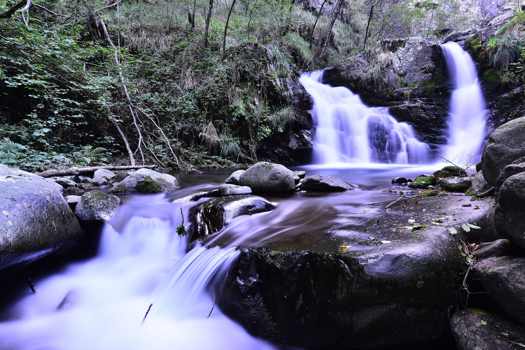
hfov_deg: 78.6
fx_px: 321
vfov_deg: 57.3
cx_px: 262
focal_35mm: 22
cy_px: 175
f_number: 9
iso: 100
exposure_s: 20
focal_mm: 22
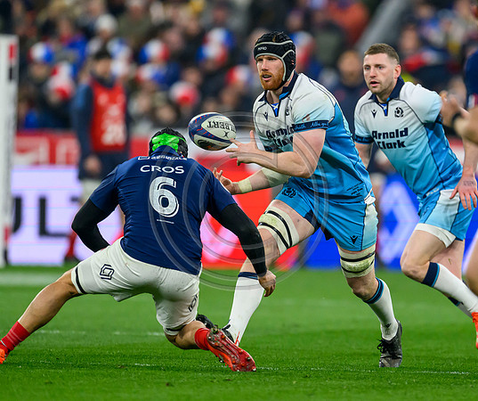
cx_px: 407
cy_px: 197
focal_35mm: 880
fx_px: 12684
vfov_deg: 1.8
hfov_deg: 2.2
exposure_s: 1/1600
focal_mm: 560
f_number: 4
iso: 3200
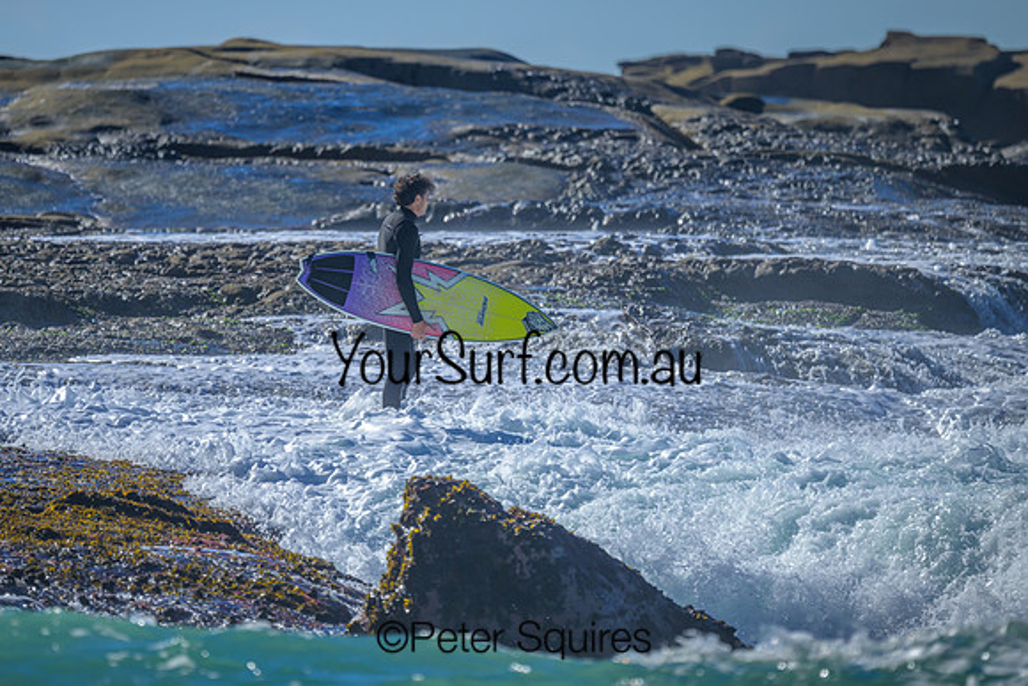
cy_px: 299
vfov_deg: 1.5
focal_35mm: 910
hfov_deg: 2.3
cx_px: 444
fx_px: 25977
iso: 200
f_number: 6.3
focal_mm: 800
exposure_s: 1/2000
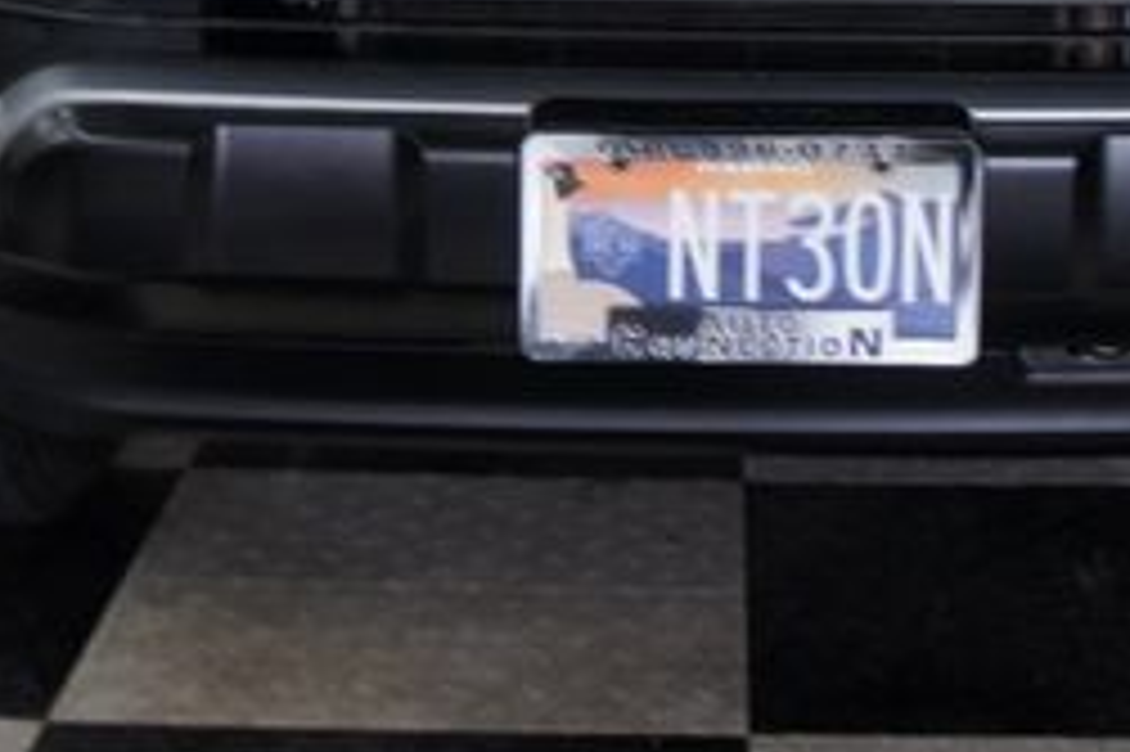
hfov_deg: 25.2
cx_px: 738
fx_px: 2518
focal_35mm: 80
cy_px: -122
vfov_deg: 16.4
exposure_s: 1/40
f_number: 4
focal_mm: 21
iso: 320
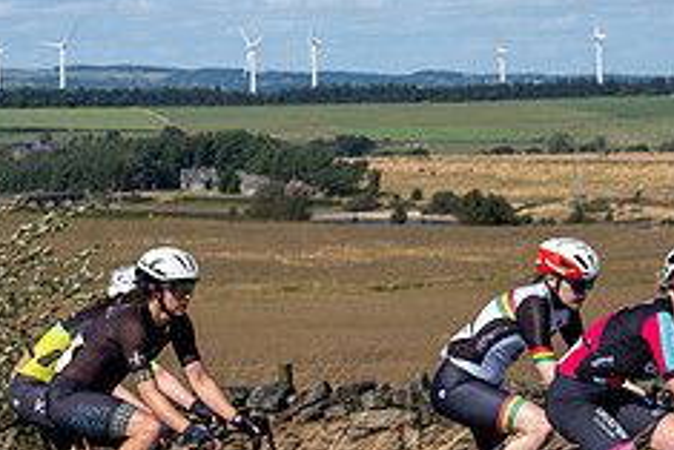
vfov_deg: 7.9
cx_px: 109
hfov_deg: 11.8
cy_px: 225
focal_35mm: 173
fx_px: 3241
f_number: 5.6
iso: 100
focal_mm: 70
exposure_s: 1/800
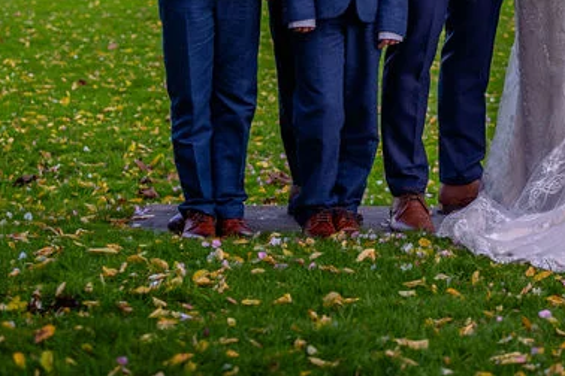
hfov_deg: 15.5
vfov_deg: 10.3
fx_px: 2040
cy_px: -104
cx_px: 574
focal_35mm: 130
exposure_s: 1/250
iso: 100
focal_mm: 48
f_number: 2.8
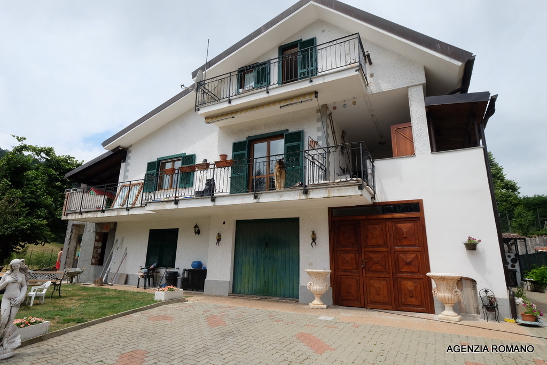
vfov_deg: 64.6
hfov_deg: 86.9
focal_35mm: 19
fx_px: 289
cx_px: 274
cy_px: 182
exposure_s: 1/350
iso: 400
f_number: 11
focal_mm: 12.6
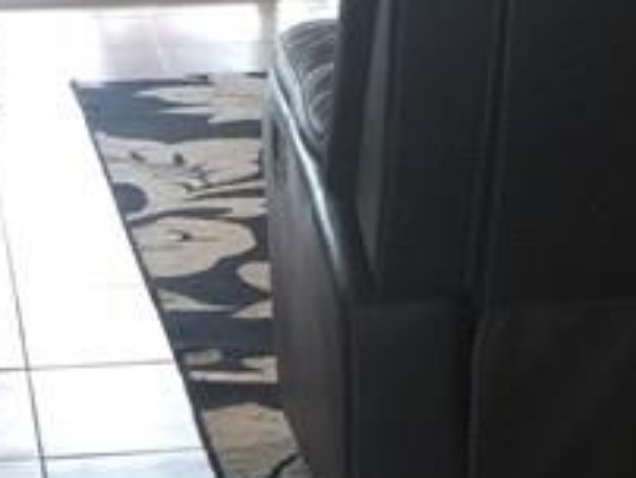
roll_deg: +0.6
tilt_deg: -24.5
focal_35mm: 147
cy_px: 774
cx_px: 409
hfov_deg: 13.4
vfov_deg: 9.7
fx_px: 2704
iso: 64
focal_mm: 4.15
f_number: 2.2
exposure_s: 1/15
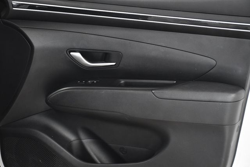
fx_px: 583
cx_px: 125
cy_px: 84
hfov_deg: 24.2
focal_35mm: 84
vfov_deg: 16.3
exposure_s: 1/125
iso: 2000
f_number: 5.6
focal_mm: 56
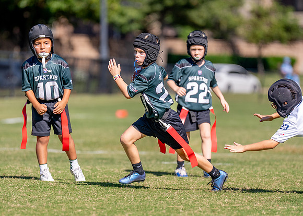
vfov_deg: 4.2
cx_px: 139
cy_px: 120
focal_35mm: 346
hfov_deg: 5.8
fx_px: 2974
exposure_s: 1/5000
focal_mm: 200
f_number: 2.8
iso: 250
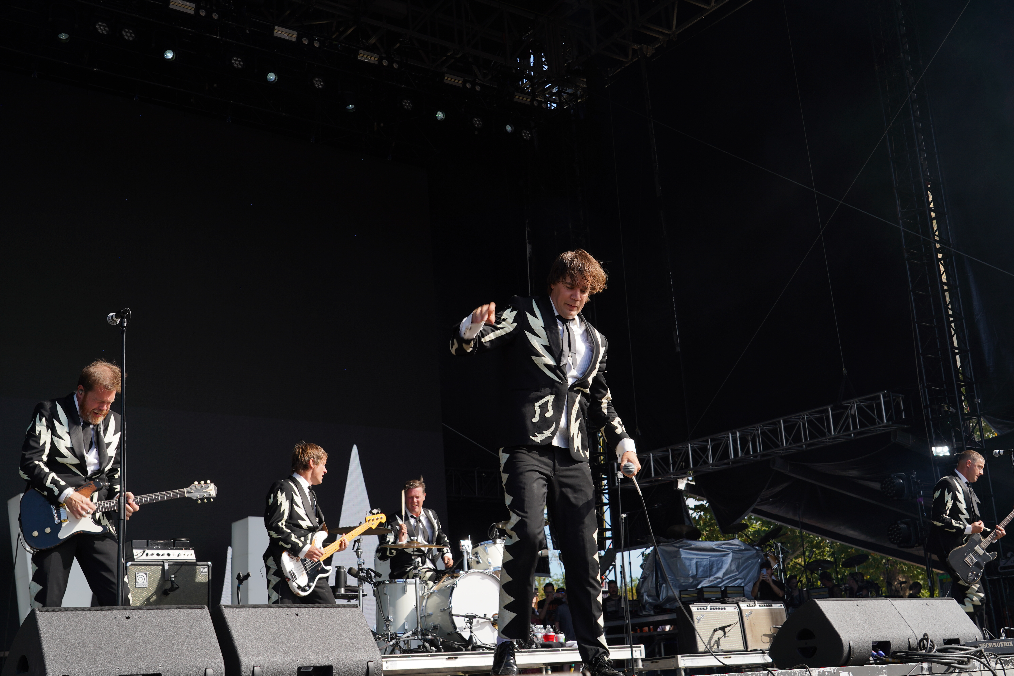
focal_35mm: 42
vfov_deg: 31.9
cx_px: 507
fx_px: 1183
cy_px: 338
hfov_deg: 46.4
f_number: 8
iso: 100
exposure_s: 1/200
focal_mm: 42
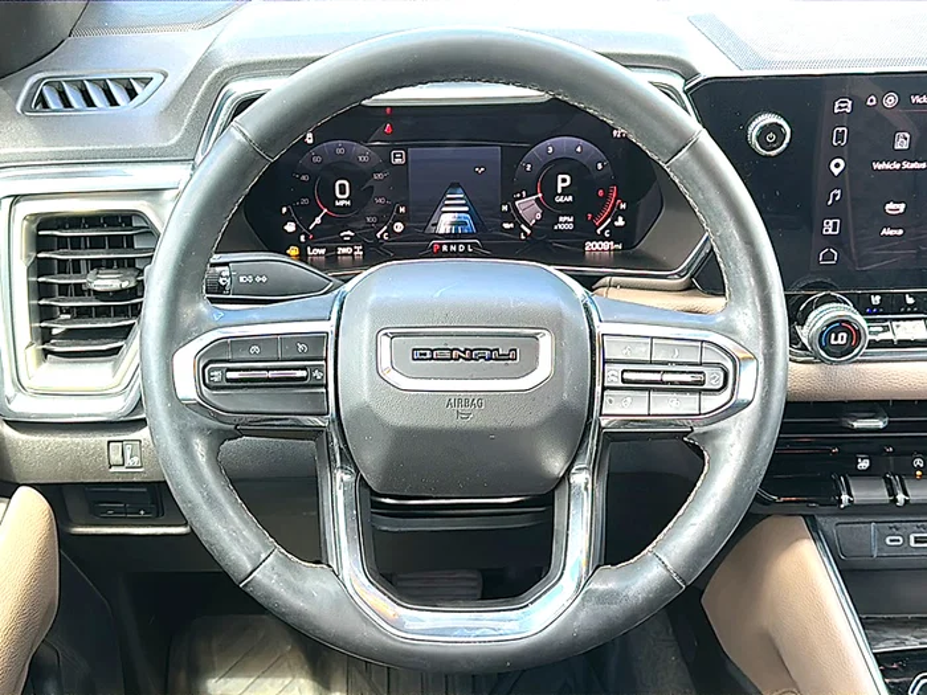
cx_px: 464
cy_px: 348
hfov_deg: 41.2
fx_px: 1232
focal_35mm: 46
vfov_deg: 31.5
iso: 64
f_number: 1.78
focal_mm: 6.86
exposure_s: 1/89
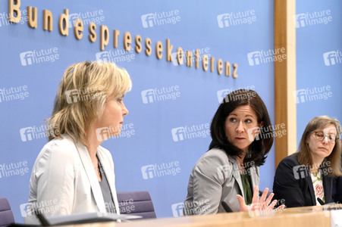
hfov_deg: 23.7
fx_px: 816
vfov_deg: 15.9
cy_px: 114
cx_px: 171
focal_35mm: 86
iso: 4000
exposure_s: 1/500
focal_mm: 86
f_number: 5.6
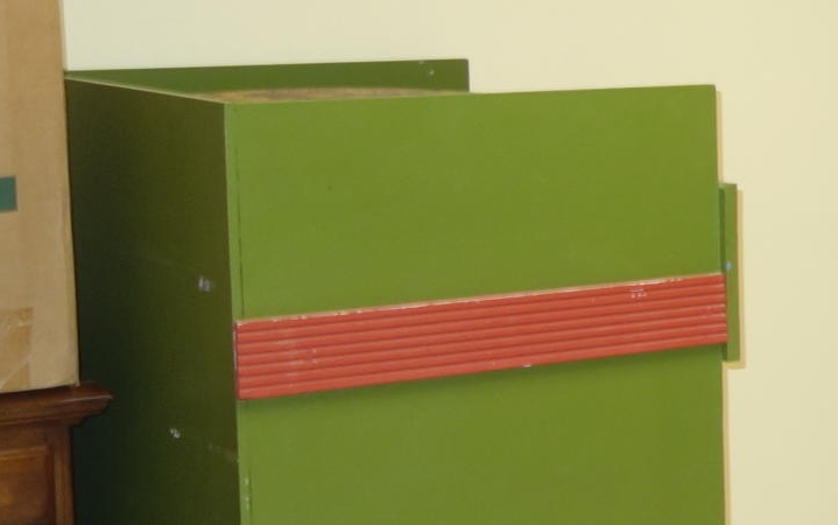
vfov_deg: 11.0
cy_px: 194
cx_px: 1523
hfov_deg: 15.1
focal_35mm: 119
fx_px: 2719
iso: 125
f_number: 1.8
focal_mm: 10.4
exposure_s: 1/30
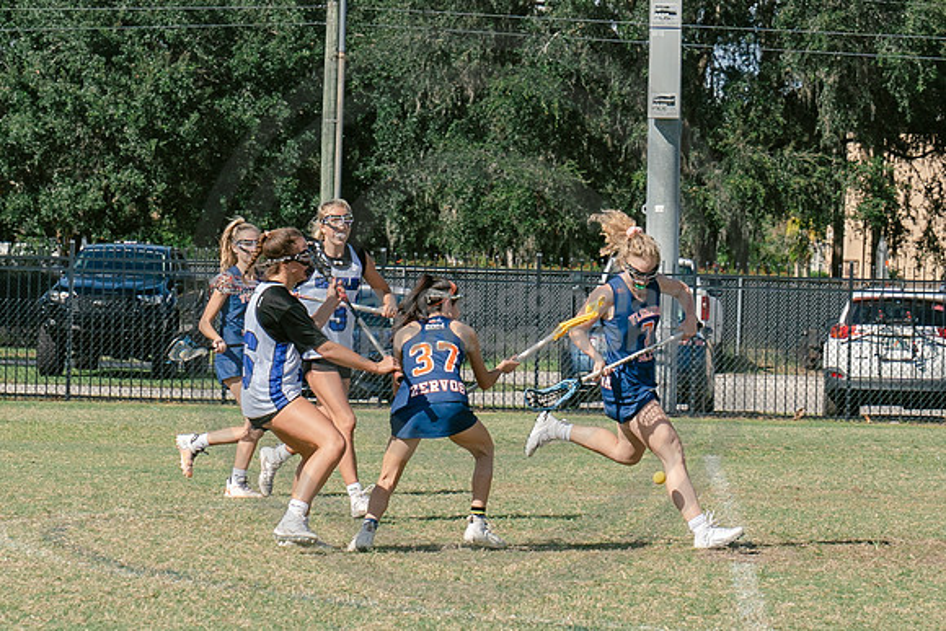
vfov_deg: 6.1
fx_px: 5919
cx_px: 574
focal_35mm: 225
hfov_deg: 9.1
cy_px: 357
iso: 250
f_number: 5.6
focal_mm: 70
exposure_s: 1/1000
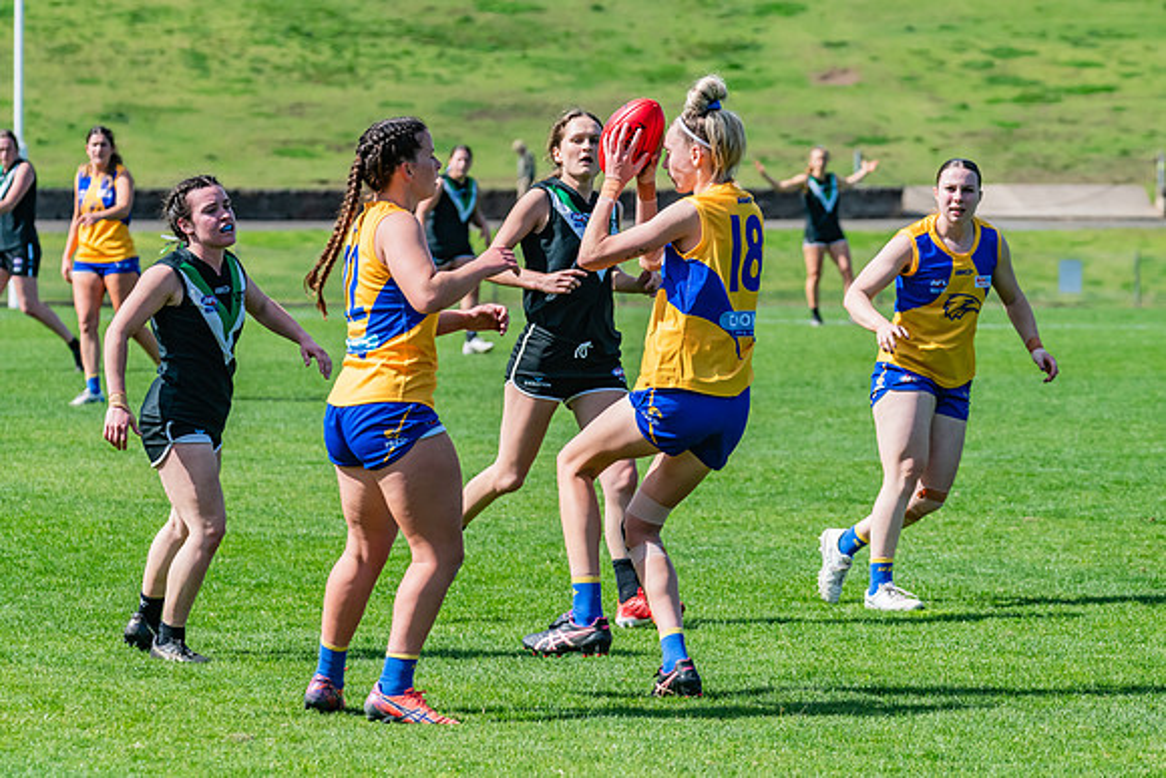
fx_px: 7820
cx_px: 665
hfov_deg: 8.5
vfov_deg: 5.7
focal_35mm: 241
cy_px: 363
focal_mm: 210
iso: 800
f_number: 9
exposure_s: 1/1600
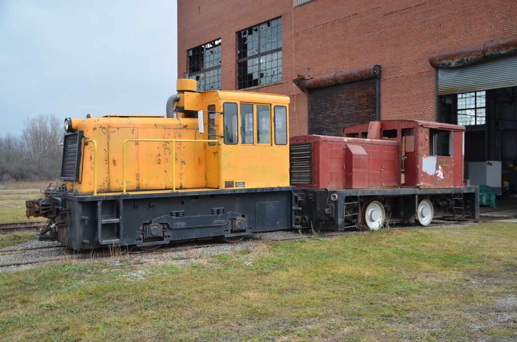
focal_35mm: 38
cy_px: 171
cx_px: 258
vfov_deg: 35.3
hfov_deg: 51.4
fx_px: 537
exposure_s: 1/1000
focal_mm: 25
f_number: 3.8
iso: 400
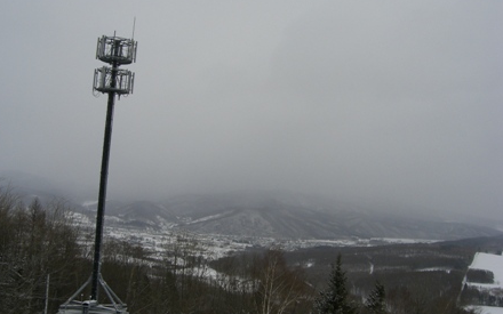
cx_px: 250
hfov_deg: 48.2
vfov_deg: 31.2
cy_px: 158
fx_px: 562
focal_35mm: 41
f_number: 4.3
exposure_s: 1/1250
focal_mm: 6.2
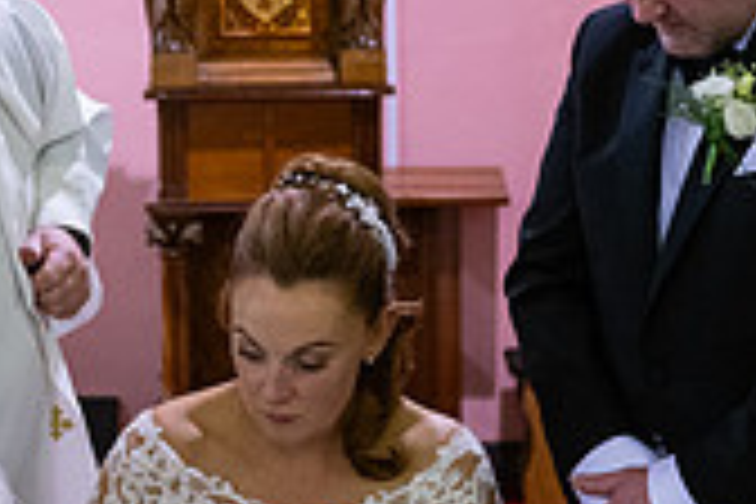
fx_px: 2604
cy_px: 106
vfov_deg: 11.0
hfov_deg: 16.5
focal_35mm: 124
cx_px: 288
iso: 1250
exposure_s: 1/160
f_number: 3.5
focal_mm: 36
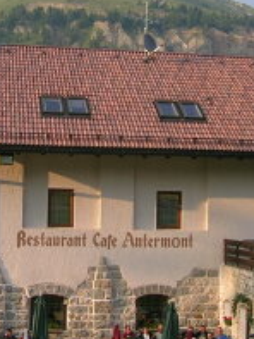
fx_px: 694
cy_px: 141
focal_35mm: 71
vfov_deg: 27.3
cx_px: 72
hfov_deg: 20.6
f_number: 2.8
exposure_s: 1/309
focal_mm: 5.4
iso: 50
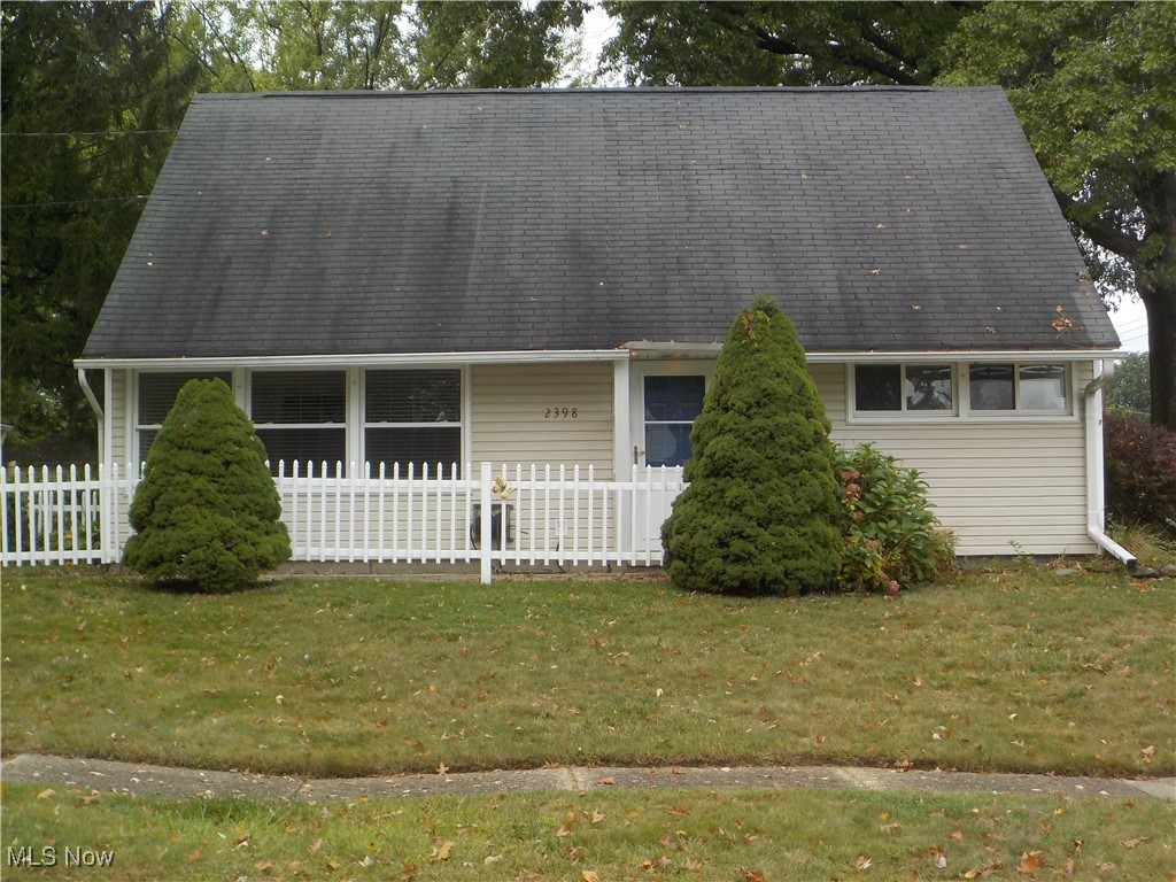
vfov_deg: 30.9
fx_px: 1597
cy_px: 441
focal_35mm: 47
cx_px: 588
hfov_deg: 40.4
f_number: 4.2
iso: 125
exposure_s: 1/320
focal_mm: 6.4
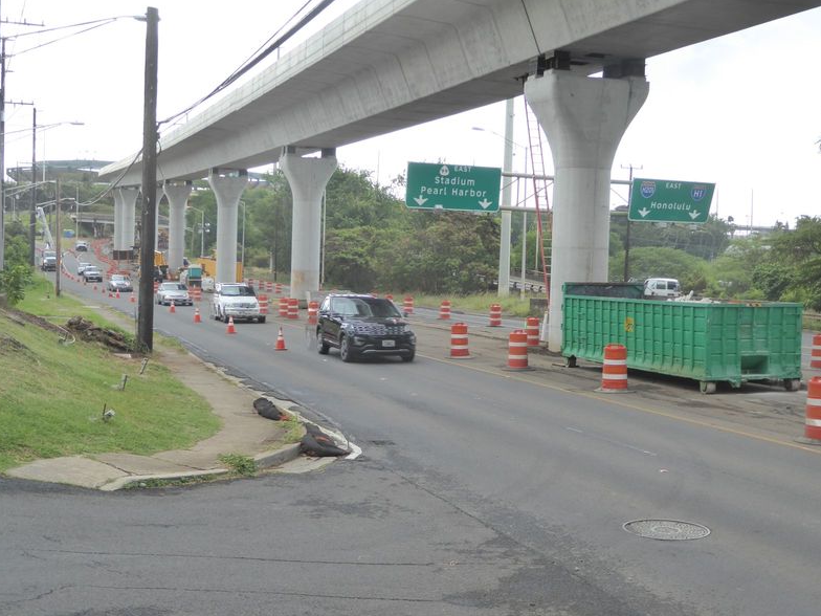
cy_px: 311
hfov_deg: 38.2
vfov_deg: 29.1
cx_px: 409
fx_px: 1186
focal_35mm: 50
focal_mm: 8.4
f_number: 4
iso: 160
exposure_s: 1/160
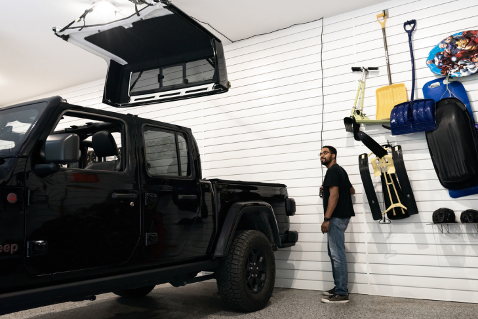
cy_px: 156
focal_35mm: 34
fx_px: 452
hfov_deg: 55.7
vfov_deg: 38.9
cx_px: 219
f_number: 7.1
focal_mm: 31
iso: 800
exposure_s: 1/80
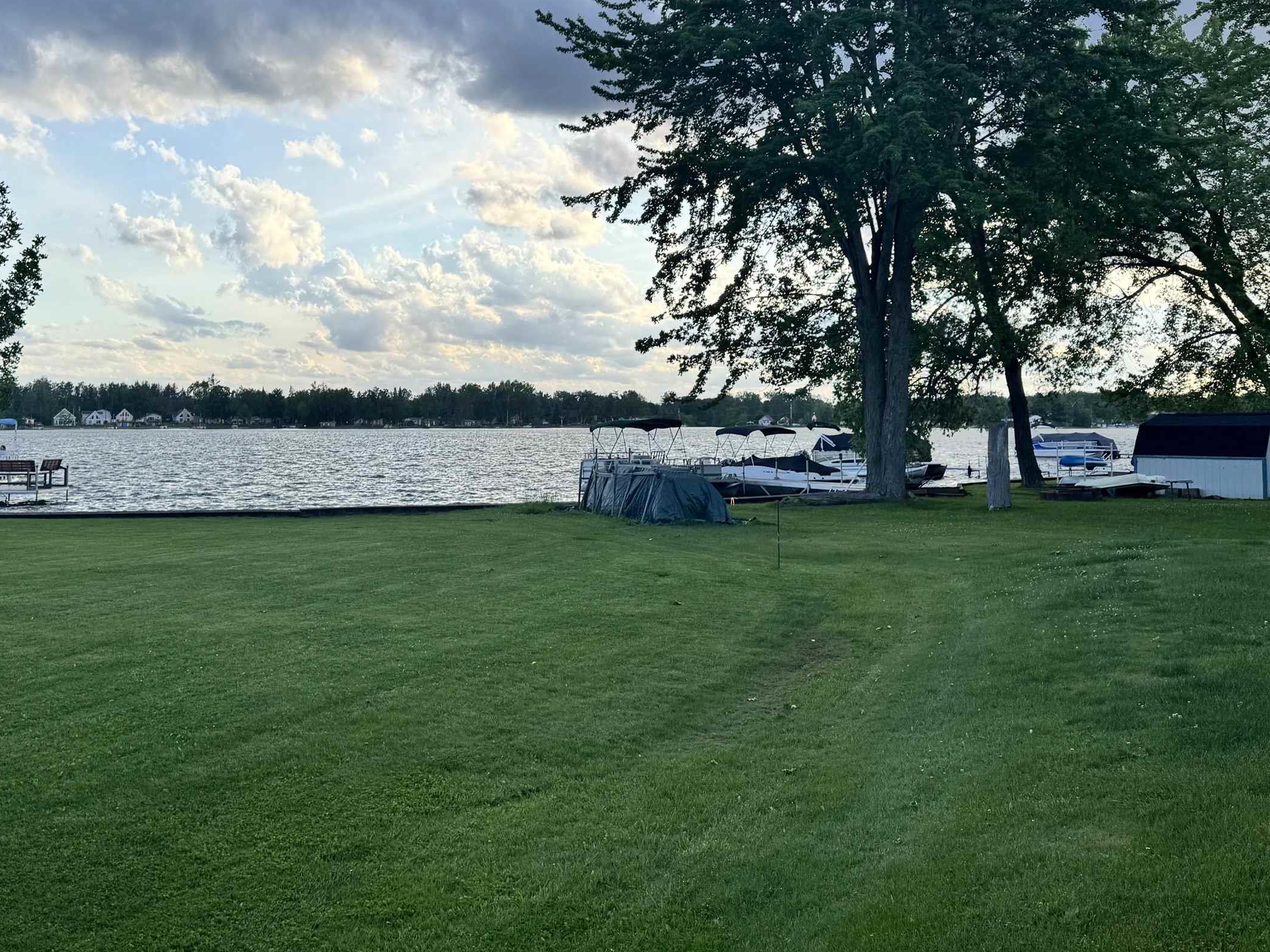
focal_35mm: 35
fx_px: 1284
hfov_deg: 51.8
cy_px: 368
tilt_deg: +2.2
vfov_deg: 40.5
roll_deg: +0.3
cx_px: 446
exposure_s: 1/2174
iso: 80
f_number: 1.78
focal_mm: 6.76
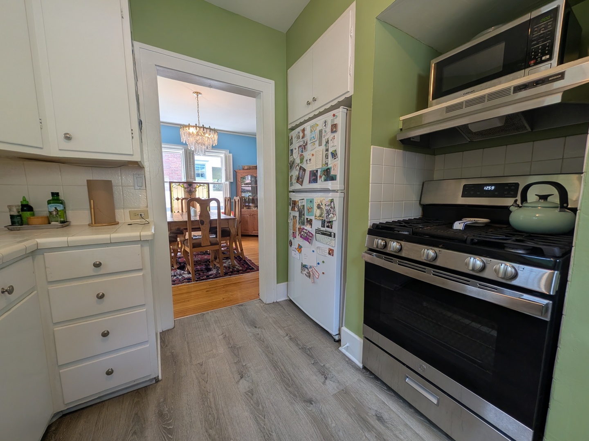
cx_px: 294
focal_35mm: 12
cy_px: 220
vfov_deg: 94.5
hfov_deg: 110.5
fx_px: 204
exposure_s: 1/120
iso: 87
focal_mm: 2.02
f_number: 1.7
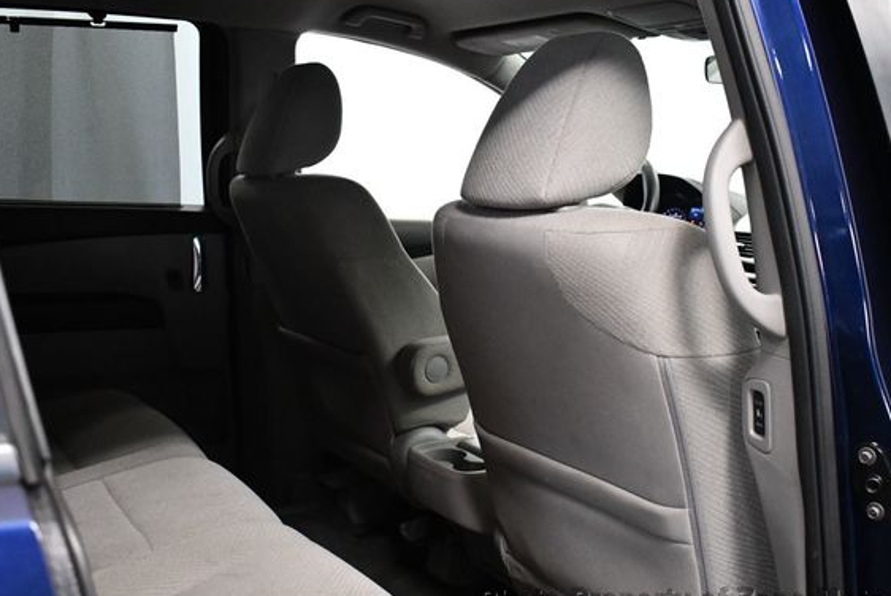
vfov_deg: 32.7
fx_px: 1016
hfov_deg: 47.4
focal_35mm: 41
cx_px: 460
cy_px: 292
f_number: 3.5
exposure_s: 1/125
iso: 3200
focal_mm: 18
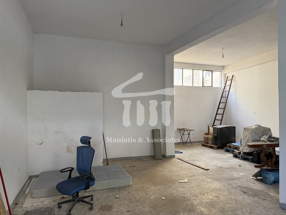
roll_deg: +0.4
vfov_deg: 56.8
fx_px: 198
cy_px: 108
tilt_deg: +1.8
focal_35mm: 24
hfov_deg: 71.6
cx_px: 143
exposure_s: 1/60
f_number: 1.78
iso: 200
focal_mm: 6.76
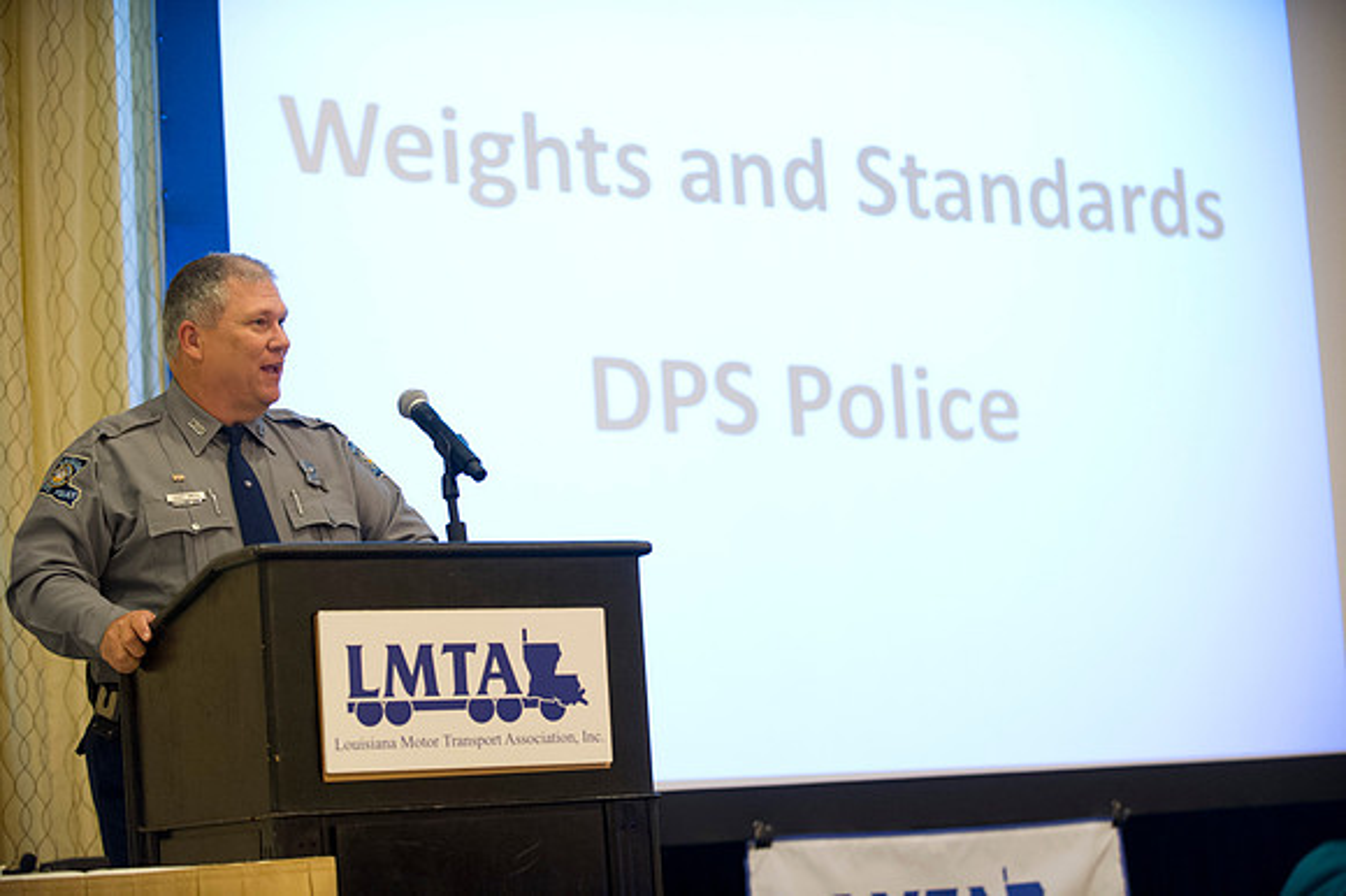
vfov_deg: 16.6
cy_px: 448
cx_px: 673
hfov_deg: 24.8
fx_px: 3064
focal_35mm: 82
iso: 3200
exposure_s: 1/60
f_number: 2.8
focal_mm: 82
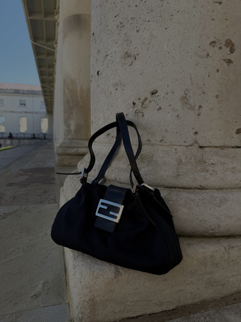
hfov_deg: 56.8
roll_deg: -1.1
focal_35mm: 24
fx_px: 223
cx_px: 120
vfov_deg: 71.6
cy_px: 161
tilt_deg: -5.3
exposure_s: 1/1174
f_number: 1.78
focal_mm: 6.76
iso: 80
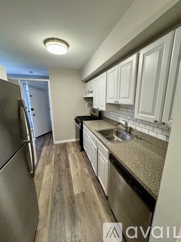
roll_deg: +0.6
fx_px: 98
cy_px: 121
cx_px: 90
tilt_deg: -13.6
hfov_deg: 85.7
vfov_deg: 102.1
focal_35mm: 14
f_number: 2.2
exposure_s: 1/60
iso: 320
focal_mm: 2.22
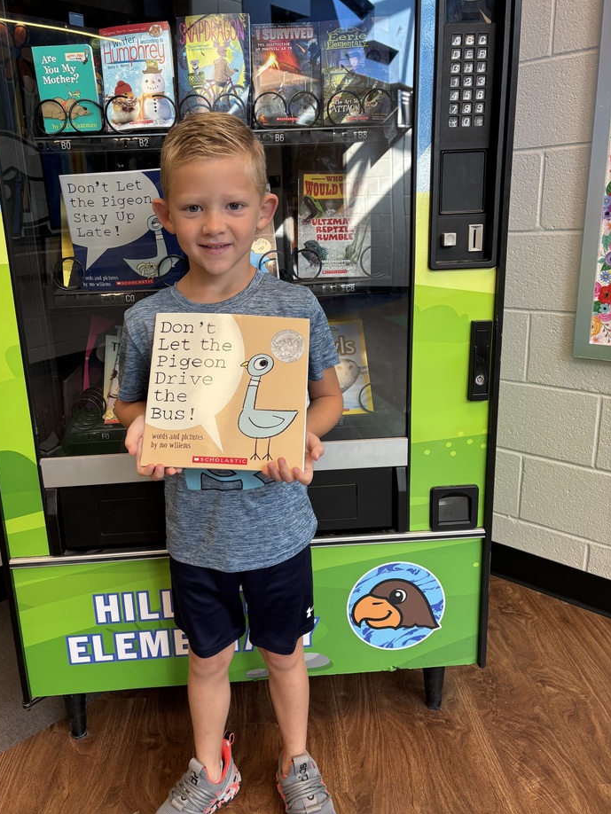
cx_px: 271
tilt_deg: -16.5
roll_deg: +1.6
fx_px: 682
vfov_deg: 61.6
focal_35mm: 29
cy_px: 411
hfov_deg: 48.2
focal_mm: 5.96
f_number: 1.6
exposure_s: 1/120
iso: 100
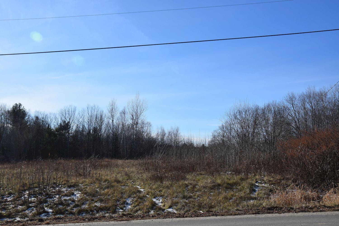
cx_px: 170
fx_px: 367
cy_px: 113
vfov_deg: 34.2
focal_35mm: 39
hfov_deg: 49.6
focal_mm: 26
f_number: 11
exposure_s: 1/500
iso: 200
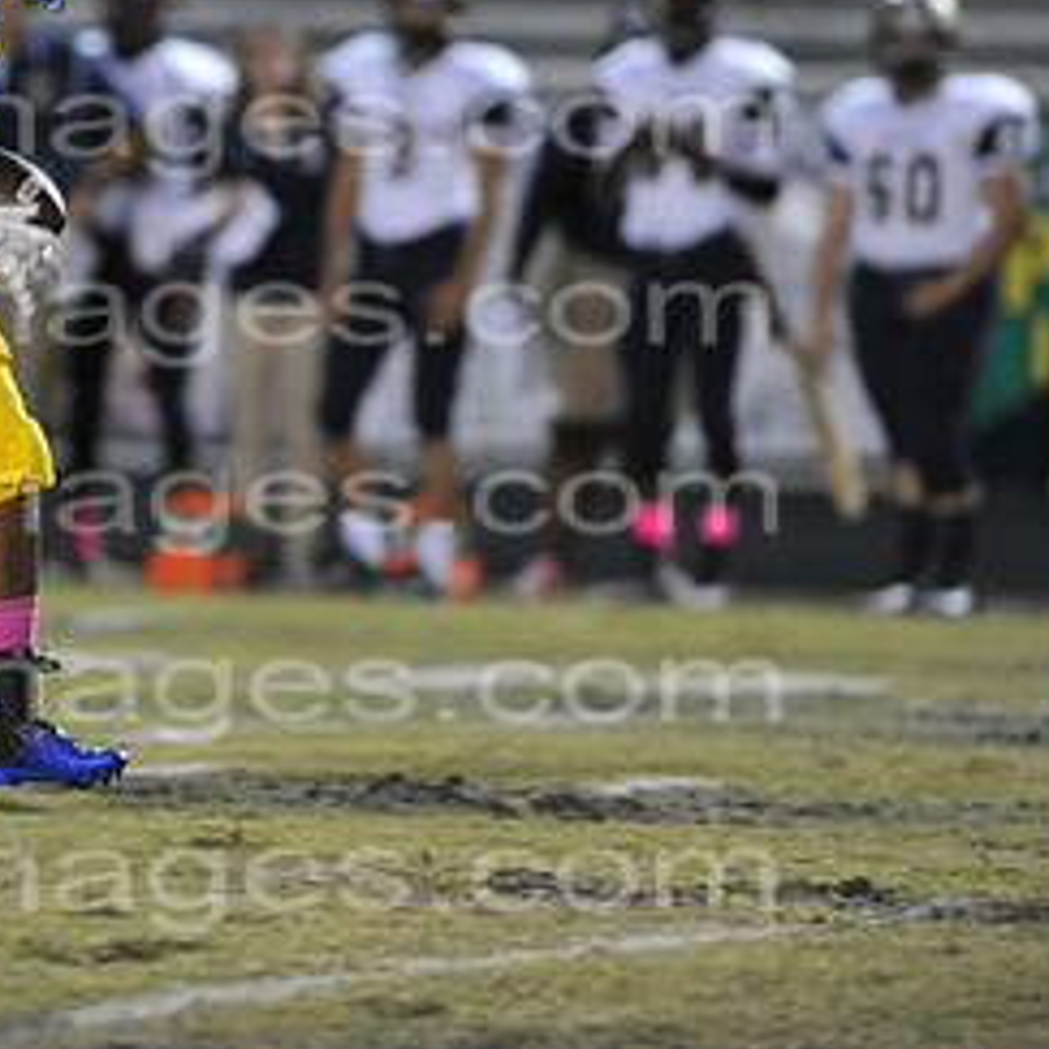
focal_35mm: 608
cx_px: -194
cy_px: 220
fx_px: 20845
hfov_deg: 2.9
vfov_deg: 2.9
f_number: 4
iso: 5000
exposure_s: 1/500
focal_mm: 300
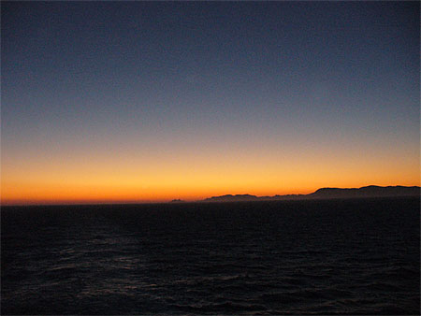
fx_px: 450
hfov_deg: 50.1
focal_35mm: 37
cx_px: 210
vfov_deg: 38.7
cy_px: 158
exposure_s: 1/30
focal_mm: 6.1
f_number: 2.8
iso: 400
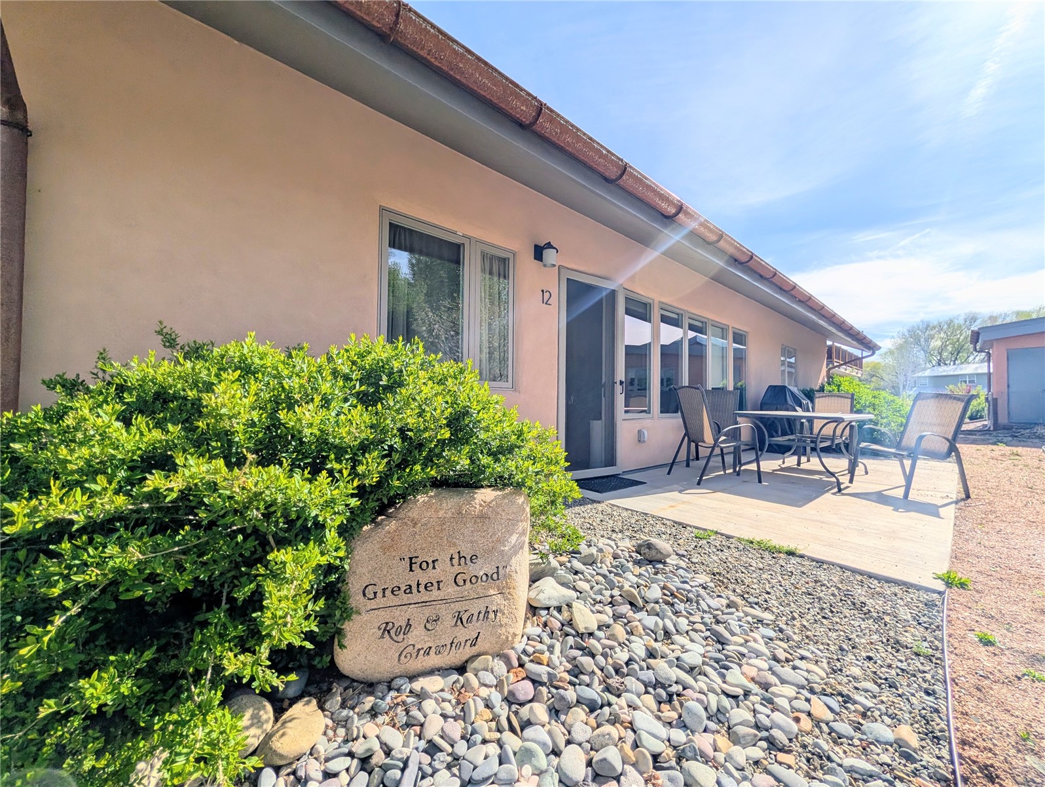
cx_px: 522
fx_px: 363
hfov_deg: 110.5
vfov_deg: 94.6
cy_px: 394
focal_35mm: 12
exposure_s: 1/4184
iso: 50
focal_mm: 2.02
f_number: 1.7
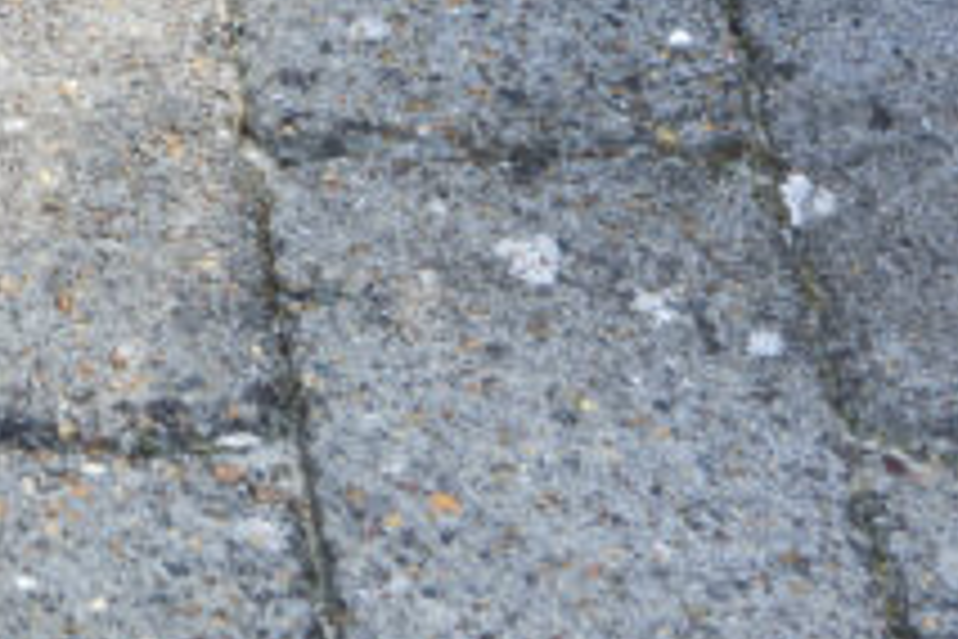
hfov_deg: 8.7
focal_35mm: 233
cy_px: -468
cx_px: -409
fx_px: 6200
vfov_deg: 5.8
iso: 100
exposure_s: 1/100
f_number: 7.1
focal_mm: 62
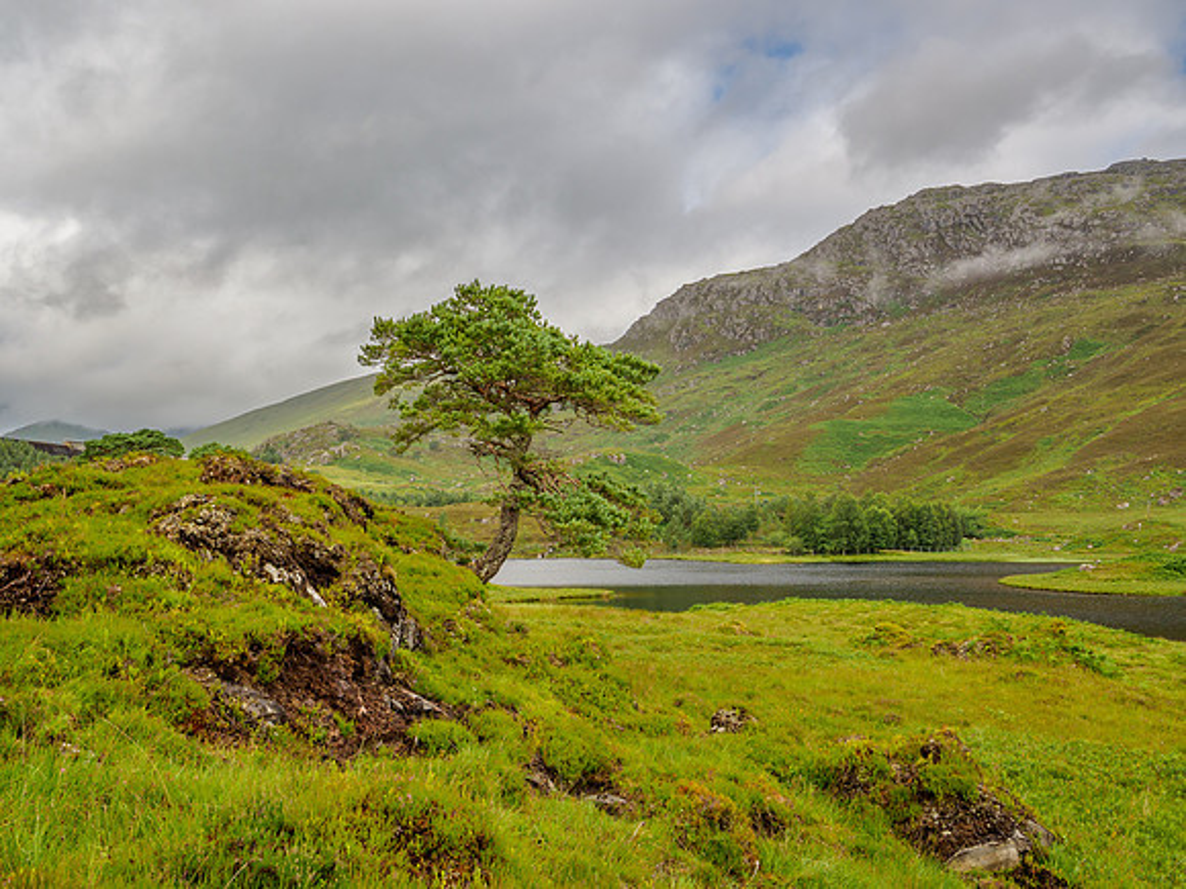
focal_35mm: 34
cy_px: 444
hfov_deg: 54.0
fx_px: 1165
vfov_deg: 41.8
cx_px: 593
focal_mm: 17
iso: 200
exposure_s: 1/100
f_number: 7.1
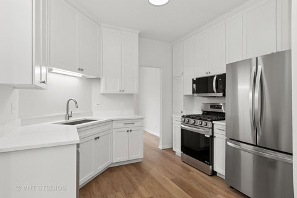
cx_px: 148
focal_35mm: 18
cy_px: 99
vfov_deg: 67.4
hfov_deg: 90.0
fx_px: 148
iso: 250
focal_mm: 12
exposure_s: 1/30
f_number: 8
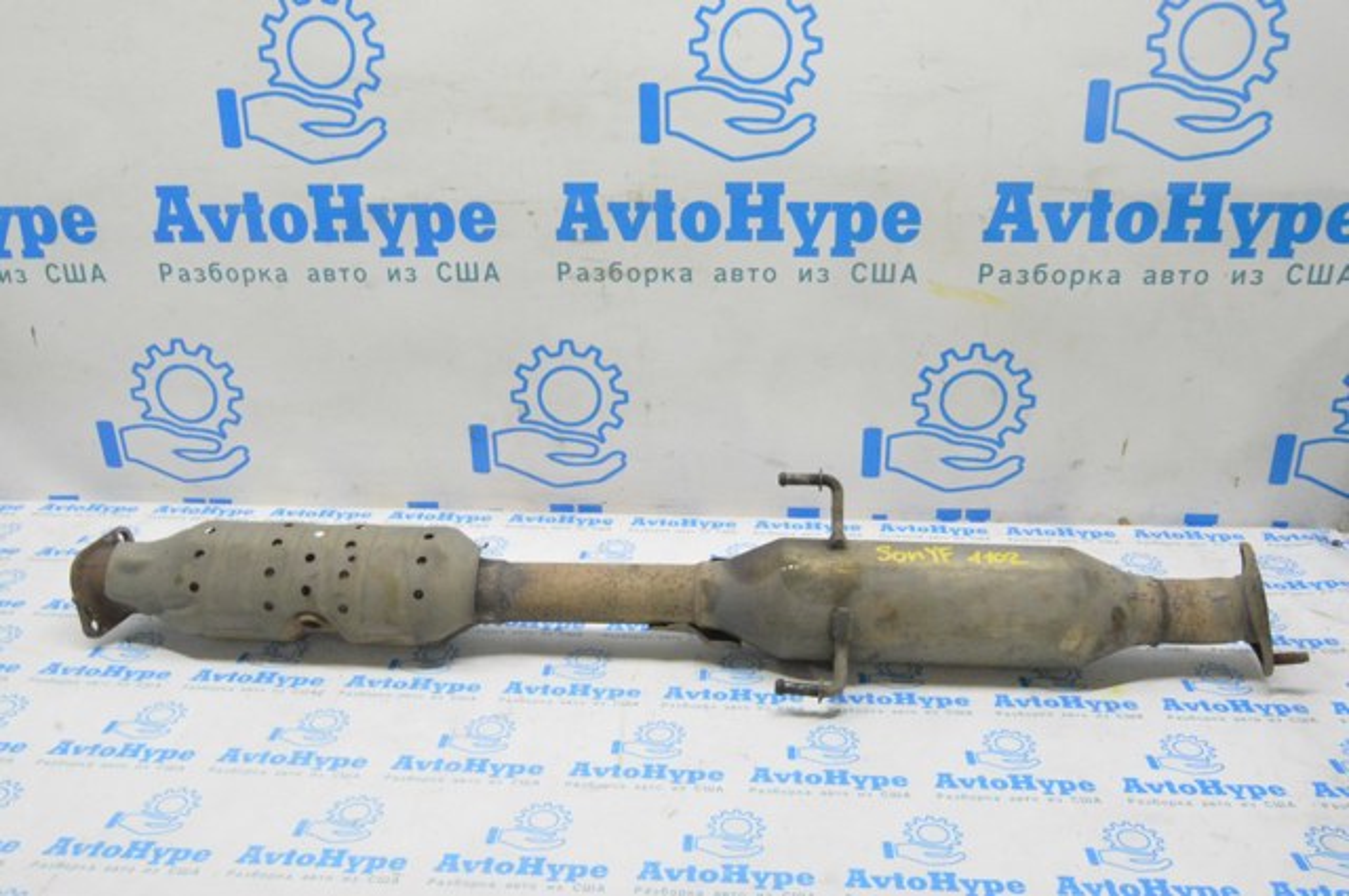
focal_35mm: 30
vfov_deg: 43.5
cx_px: 674
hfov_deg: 62.0
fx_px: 1123
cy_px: 448
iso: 6400
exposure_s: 1/15
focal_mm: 20
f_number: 20
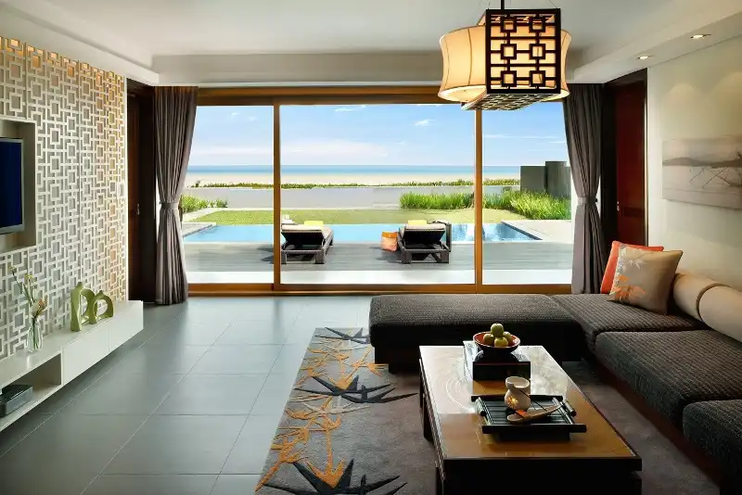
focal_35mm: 24
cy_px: 248
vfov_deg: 53.2
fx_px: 495
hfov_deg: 73.7
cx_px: 371
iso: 125
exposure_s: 1/25
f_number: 11
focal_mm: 24
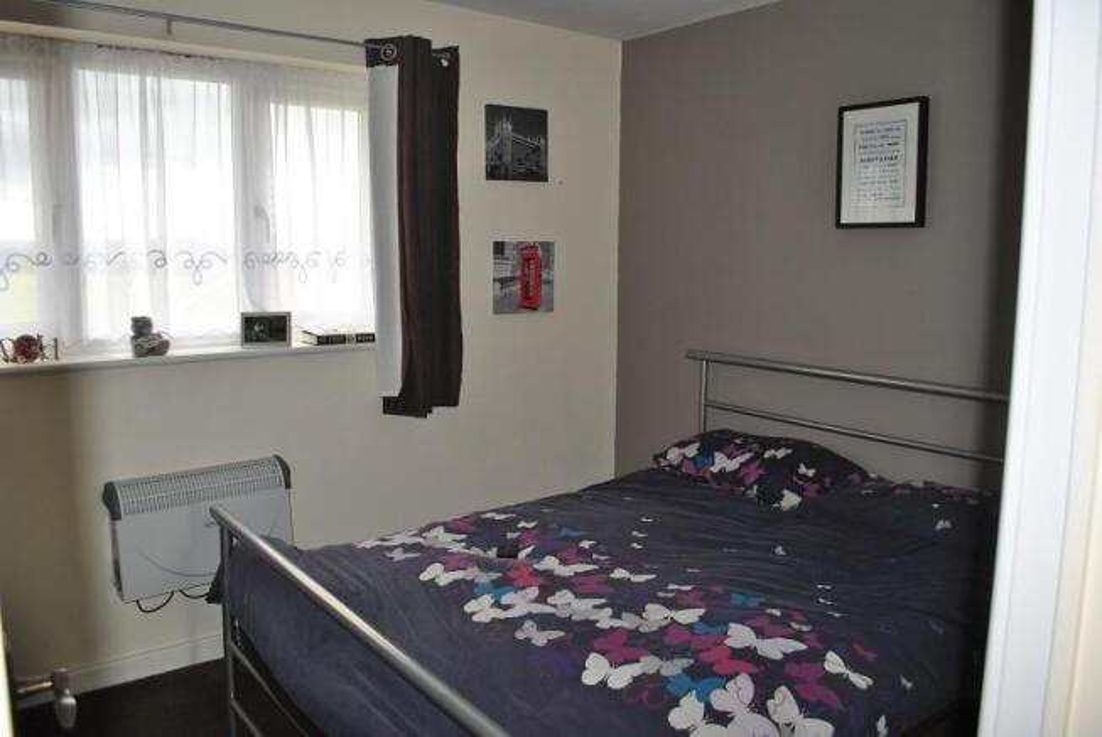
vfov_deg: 48.0
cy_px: 368
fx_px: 827
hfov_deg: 67.3
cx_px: 551
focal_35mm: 27
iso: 200
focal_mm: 18
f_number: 3.5
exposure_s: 1/60
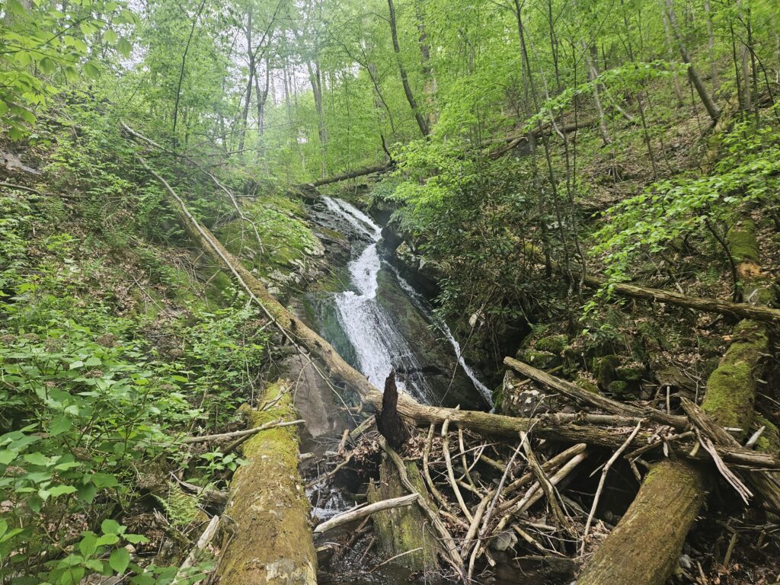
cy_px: 292
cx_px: 390
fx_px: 518
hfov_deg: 73.9
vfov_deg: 58.9
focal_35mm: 23
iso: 80
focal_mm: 5.4
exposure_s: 1/180
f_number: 1.8
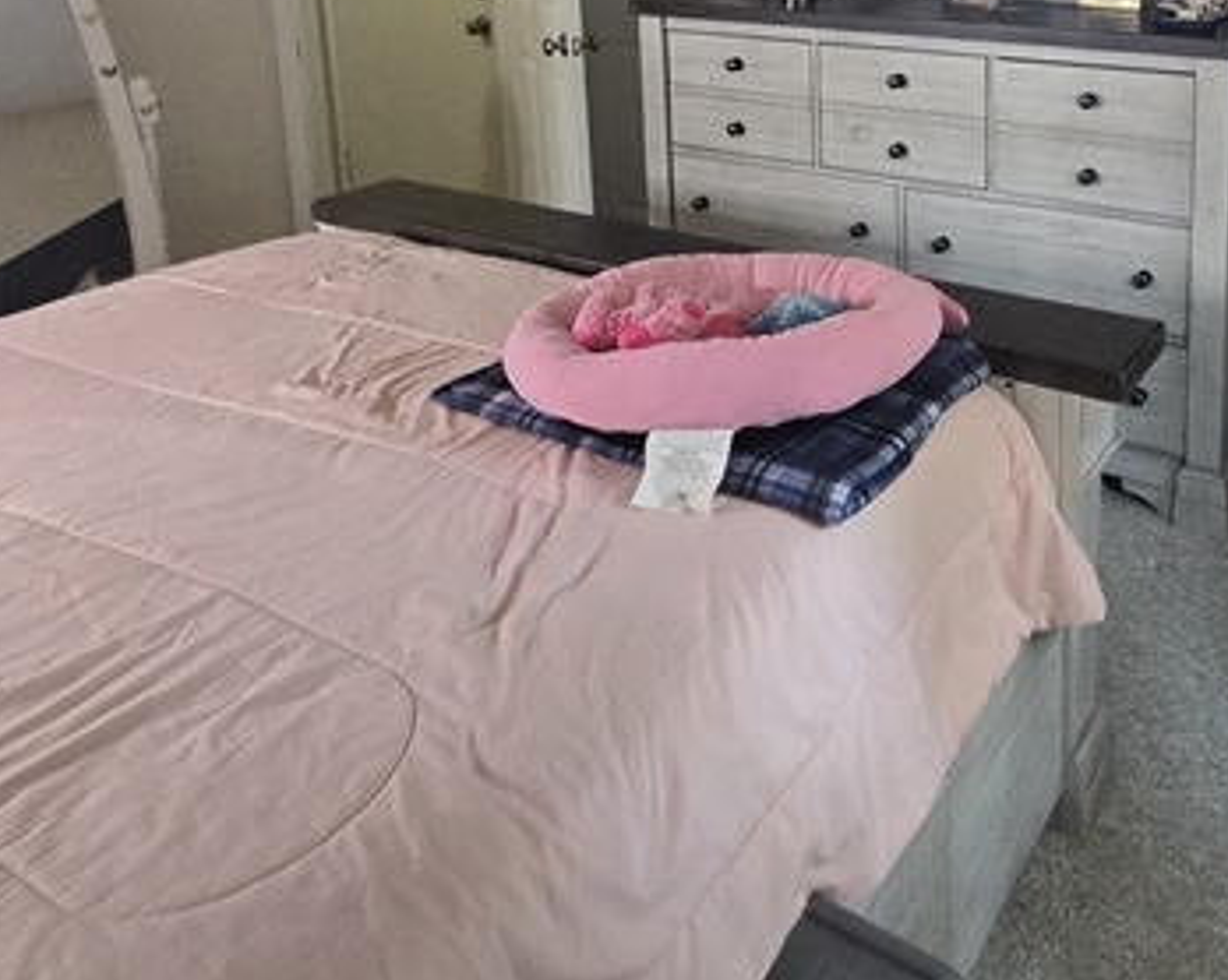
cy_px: 28
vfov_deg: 44.7
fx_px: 1017
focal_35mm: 28
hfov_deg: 57.4
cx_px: 988
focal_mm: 2.2
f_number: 2.2
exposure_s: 1/60
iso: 320
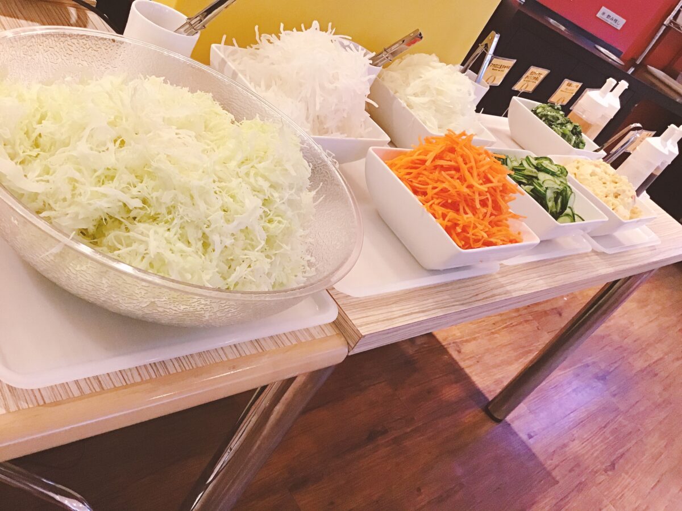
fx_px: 611
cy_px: 256
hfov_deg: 58.4
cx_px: 341
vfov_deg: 45.4
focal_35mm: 31
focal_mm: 3.3
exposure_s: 1/27
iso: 160
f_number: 2.4
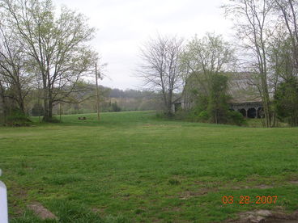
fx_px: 542
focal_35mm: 63
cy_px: 112
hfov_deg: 30.7
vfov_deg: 23.3
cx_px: 149
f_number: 3.5
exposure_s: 1/421
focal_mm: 9.6
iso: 71
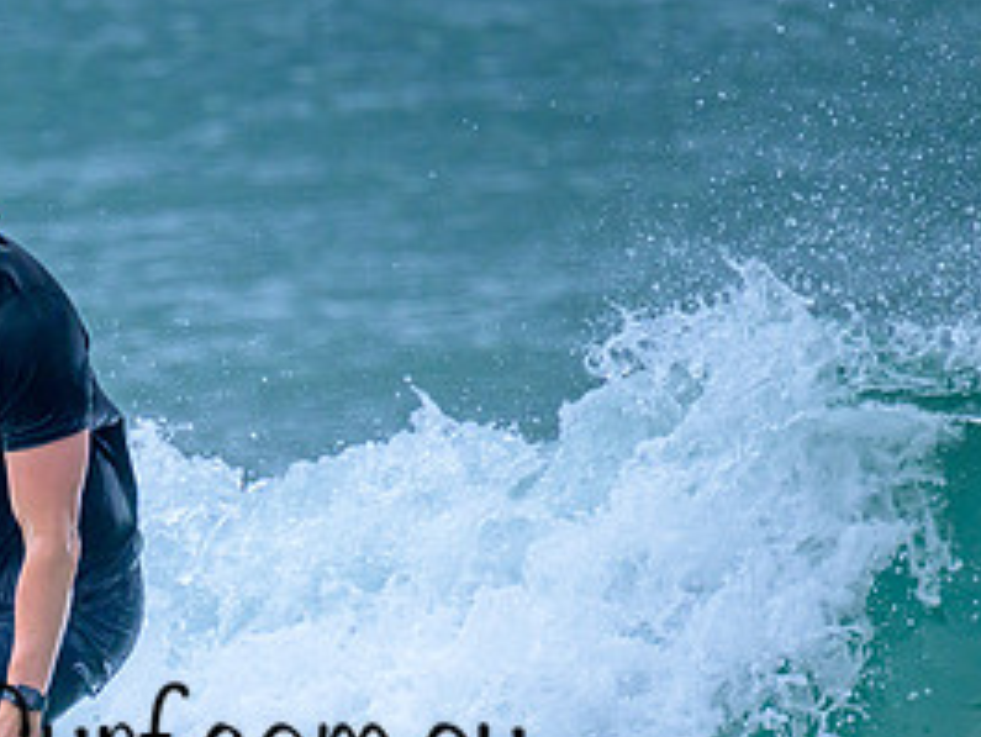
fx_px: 45761
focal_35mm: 1614
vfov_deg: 0.9
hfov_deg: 1.2
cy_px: 589
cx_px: -95
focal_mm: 560
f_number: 8
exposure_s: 1/2000
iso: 1250
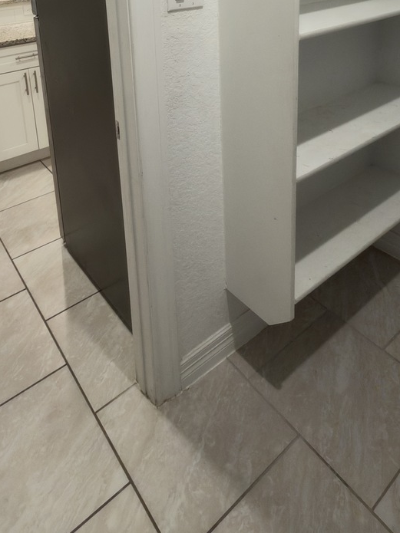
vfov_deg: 53.4
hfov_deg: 48.2
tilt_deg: -11.6
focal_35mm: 29
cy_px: 47
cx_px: 189
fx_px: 447
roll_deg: +2.4
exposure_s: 1/30
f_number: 2.2
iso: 100
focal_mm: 2.22
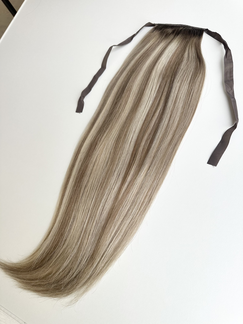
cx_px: 122
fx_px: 225
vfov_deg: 71.6
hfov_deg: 56.8
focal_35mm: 24
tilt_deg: -64.8
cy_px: 162
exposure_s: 1/462
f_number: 1.78
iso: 80
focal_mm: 6.86
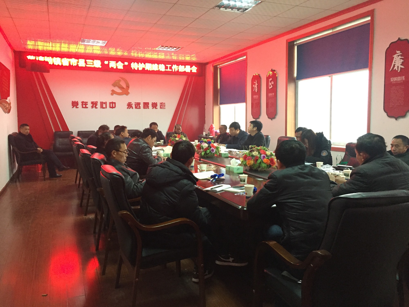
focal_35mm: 29
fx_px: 343
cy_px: 154
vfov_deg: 48.2
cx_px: 204
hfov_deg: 61.7
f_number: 2.2
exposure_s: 1/25
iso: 250
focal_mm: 4.15
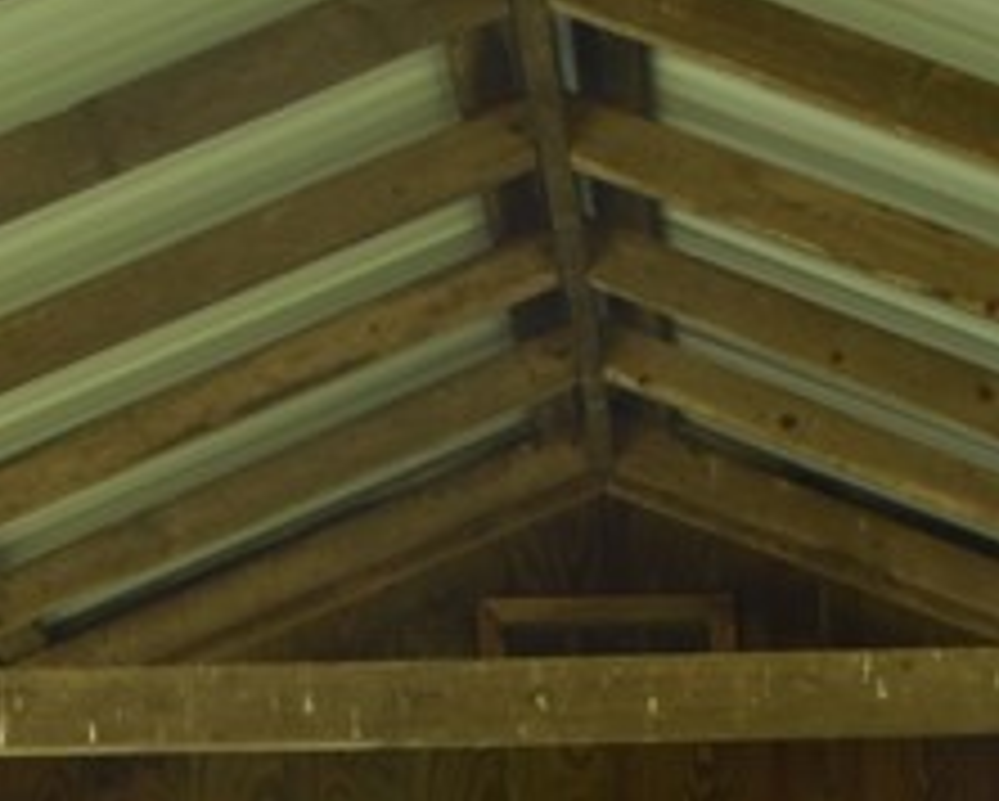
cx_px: 711
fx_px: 3669
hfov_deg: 15.5
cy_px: 1534
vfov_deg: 11.4
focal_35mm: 124
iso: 280
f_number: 5.6
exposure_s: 1/125
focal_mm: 18
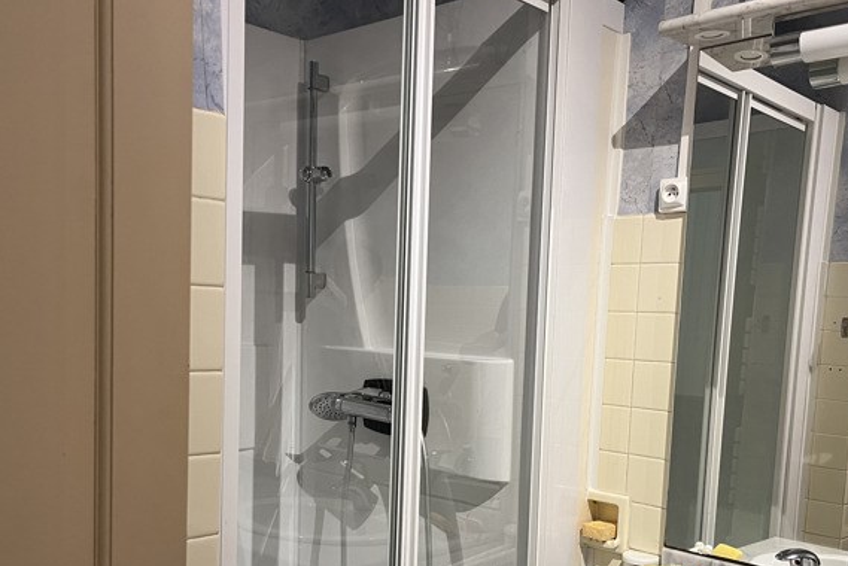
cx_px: 441
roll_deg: -2.3
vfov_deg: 34.5
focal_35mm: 38
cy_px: 411
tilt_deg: -6.5
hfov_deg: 50.7
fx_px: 896
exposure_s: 1/50
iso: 125
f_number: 1.6
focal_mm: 5.1
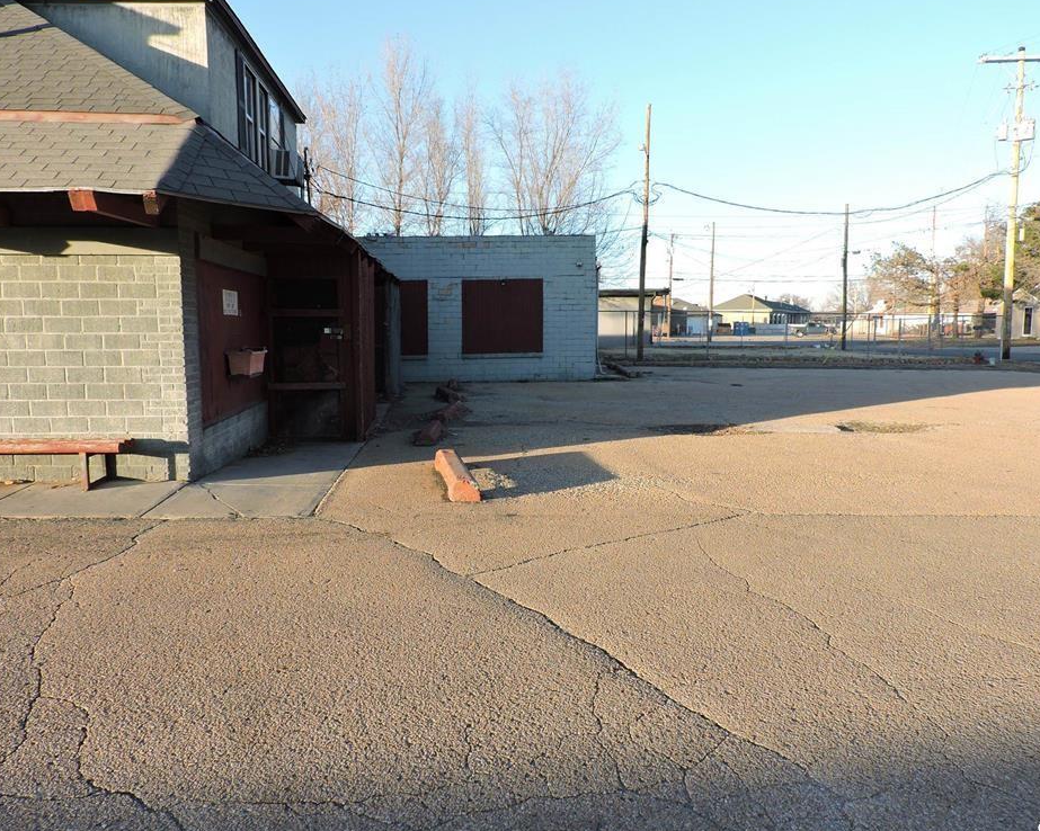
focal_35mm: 26
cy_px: 420
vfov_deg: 54.9
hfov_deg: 66.0
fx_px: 800
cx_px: 512
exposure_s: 1/250
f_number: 3
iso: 100
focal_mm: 4.3
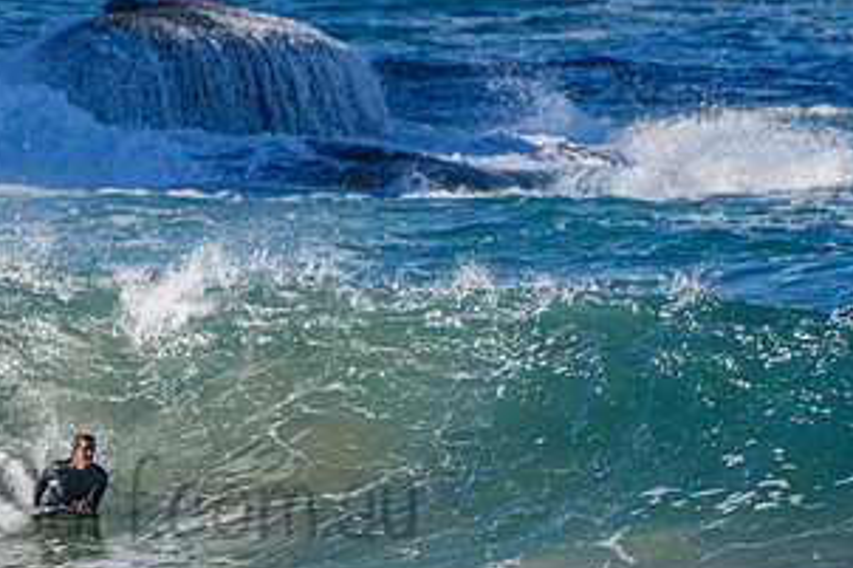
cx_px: 119
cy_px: 473
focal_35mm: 1441
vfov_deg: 1.0
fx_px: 34124
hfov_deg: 1.4
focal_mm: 500
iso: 360
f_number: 5.6
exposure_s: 1/2000
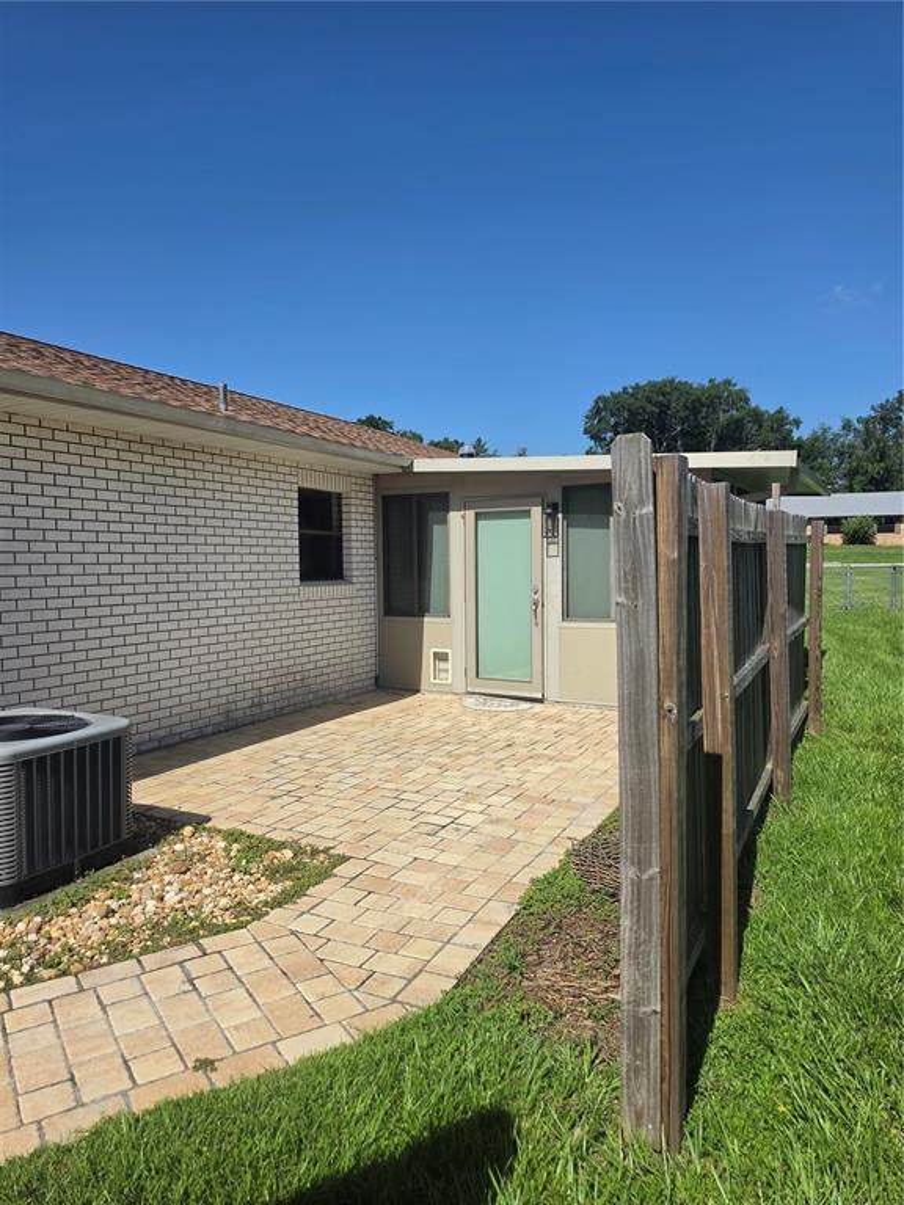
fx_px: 801
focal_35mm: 23
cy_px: 602
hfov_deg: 58.9
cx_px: 452
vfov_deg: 73.9
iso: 50
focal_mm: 6.5
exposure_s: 1/7939
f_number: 1.4
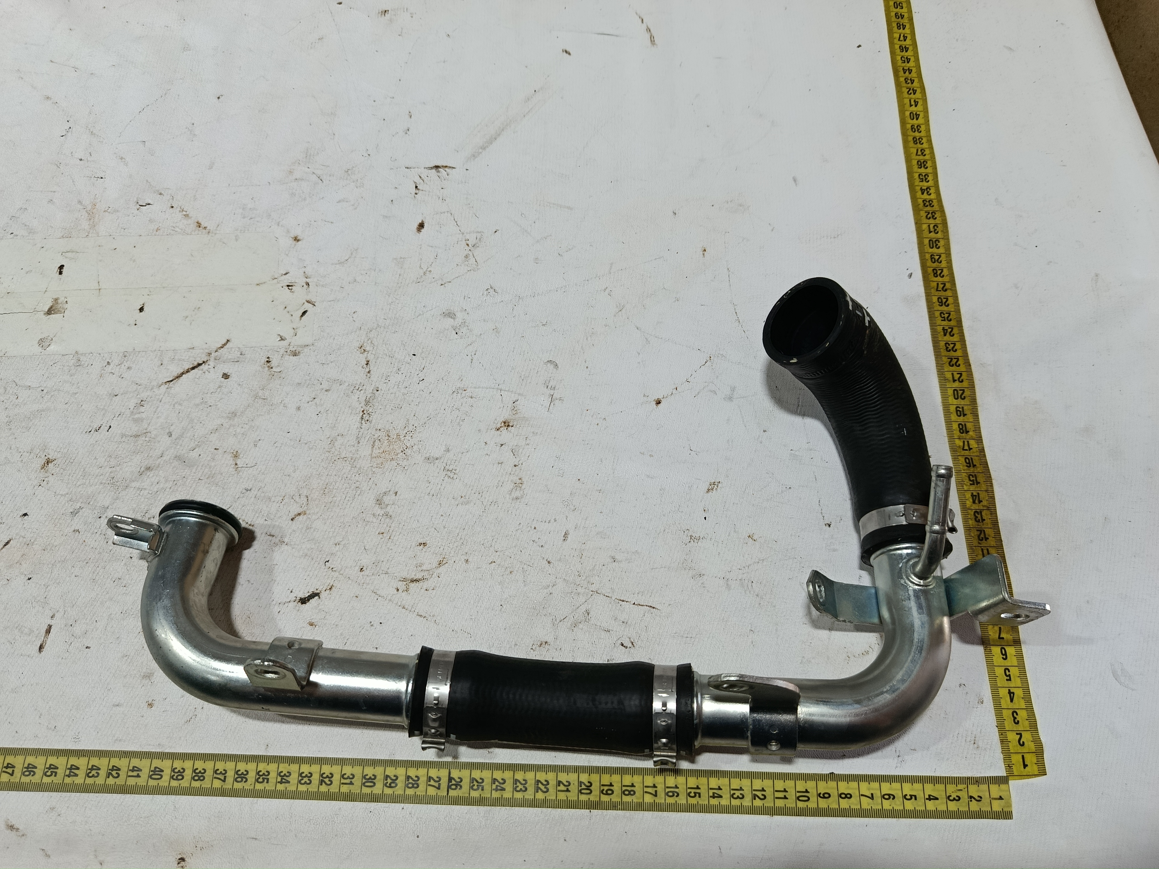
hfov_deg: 71.6
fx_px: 804
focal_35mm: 24
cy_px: 434
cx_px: 580
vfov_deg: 56.8
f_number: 1.7
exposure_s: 1/120
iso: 140
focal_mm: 5.24
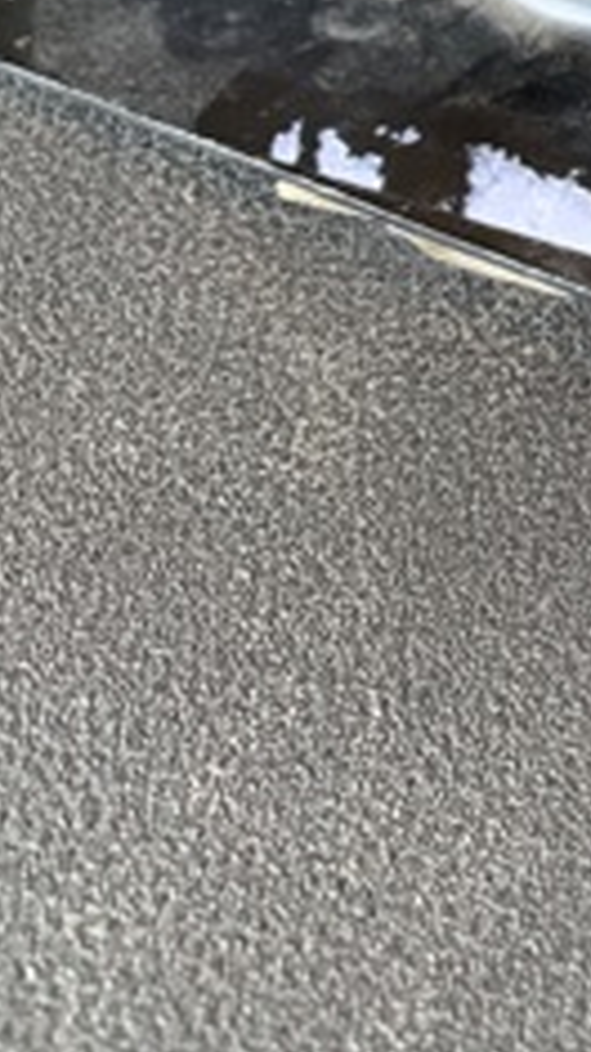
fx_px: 2147
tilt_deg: -47.8
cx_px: 1186
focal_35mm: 77
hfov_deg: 13.4
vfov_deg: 26.1
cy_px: -2
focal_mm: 4.25
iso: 250
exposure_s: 1/60
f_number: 1.8
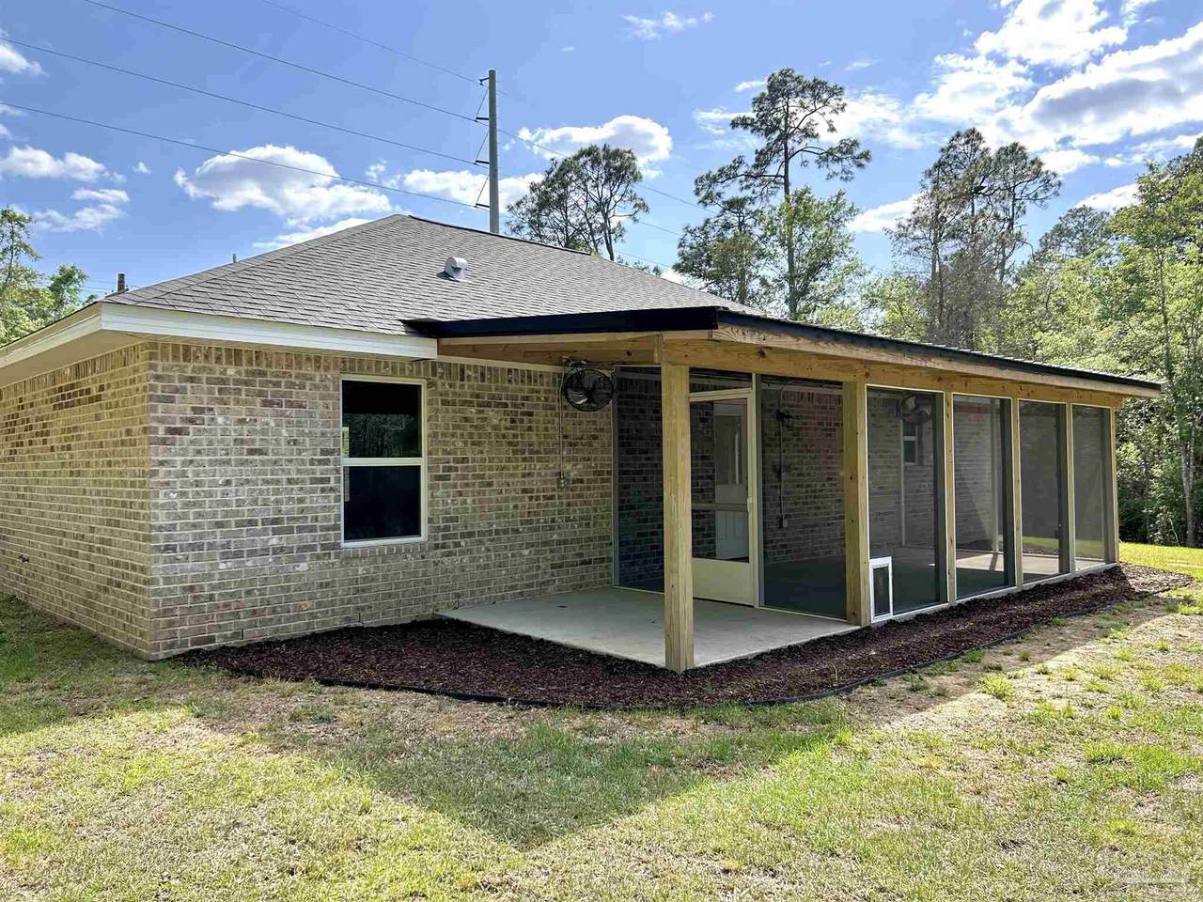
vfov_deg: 53.1
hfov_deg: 67.3
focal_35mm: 26
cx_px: 602
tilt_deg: +1.2
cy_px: 451
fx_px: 904
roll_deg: +1.1
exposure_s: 1/2353
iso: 50
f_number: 1.5
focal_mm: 5.7
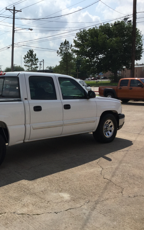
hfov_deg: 28.2
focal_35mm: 44
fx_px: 276
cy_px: 115
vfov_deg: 45.3
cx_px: 16
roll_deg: +0.1
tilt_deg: -8.1
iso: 25
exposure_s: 1/2262
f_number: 2.4
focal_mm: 3.3
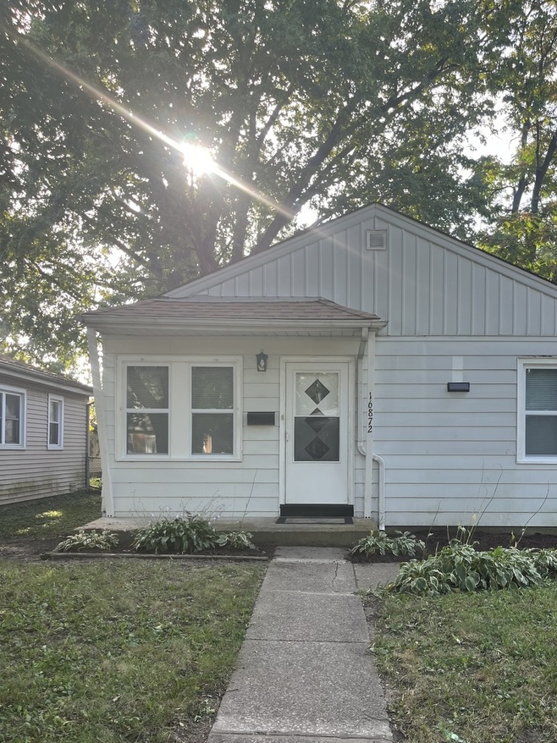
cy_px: 442
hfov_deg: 43.9
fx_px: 687
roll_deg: -0.5
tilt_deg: +0.4
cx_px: 334
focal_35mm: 32
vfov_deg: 56.4
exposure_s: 1/279
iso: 40
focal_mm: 5.1
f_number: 1.6
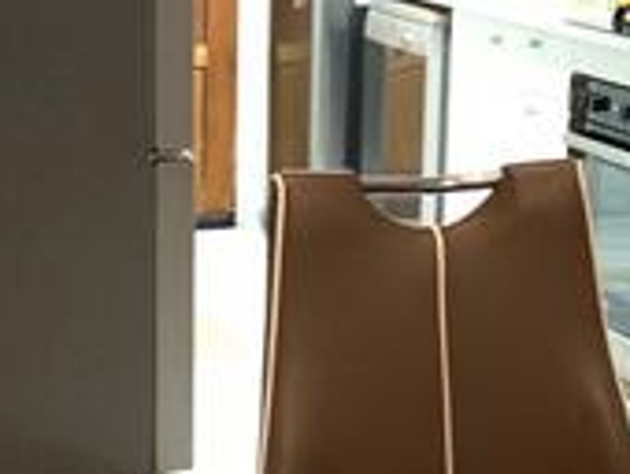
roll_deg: -0.1
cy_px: 7
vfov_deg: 12.1
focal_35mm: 122
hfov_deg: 14.5
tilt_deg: -3.1
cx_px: 1082
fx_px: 2223
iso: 200
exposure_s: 1/50
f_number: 1.8
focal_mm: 4.25
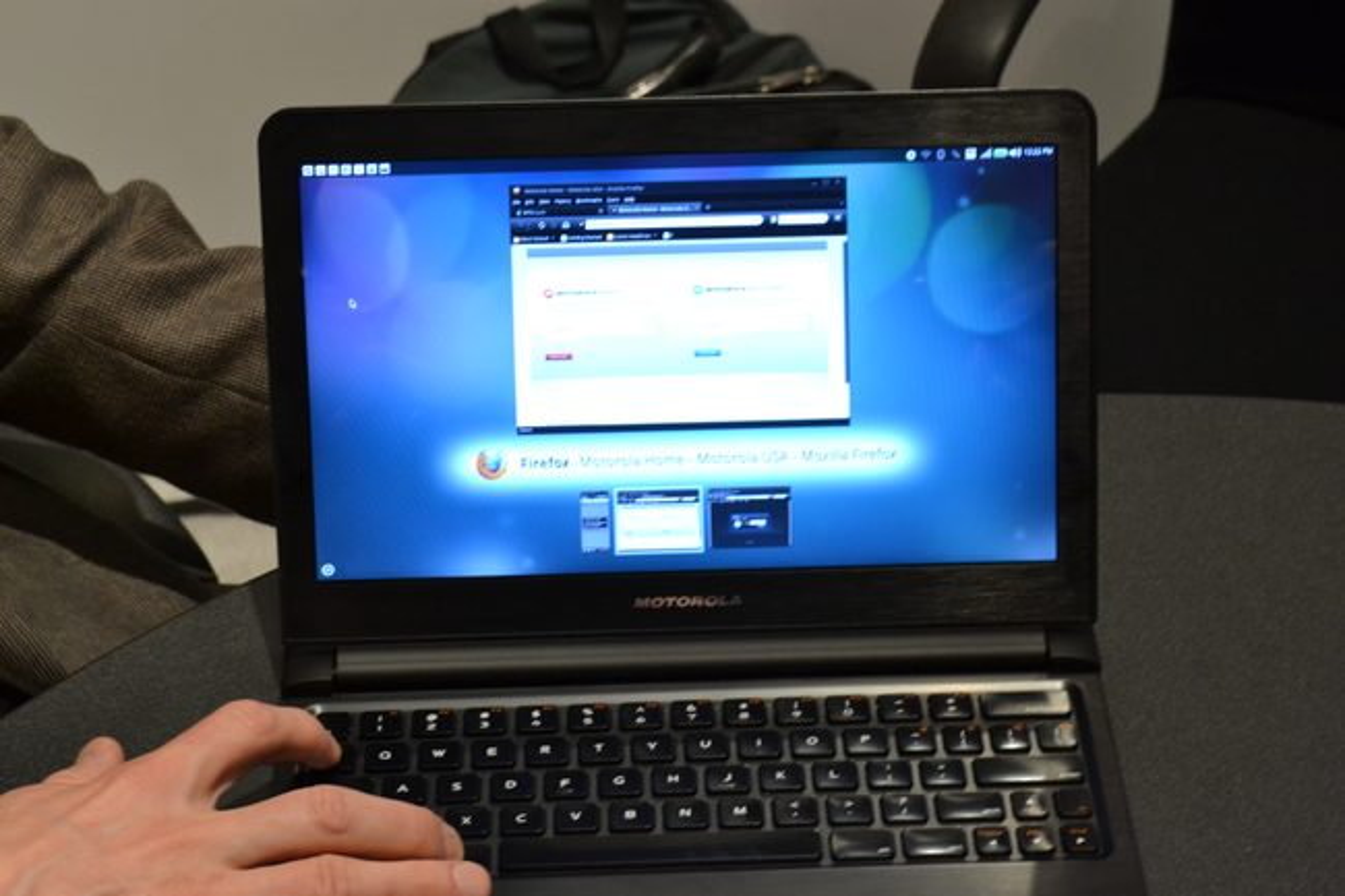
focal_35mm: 82
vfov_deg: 16.5
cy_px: 448
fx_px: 3081
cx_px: 672
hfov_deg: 24.6
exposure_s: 1/15
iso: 1600
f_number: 11
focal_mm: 55
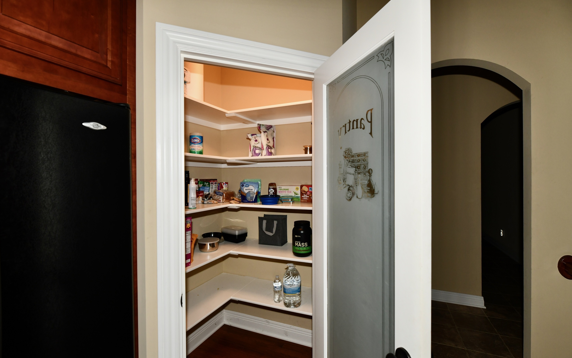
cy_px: 184
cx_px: 291
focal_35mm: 15
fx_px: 234
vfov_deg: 74.8
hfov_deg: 101.5
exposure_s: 1/60
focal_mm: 14
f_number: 6.3
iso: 640
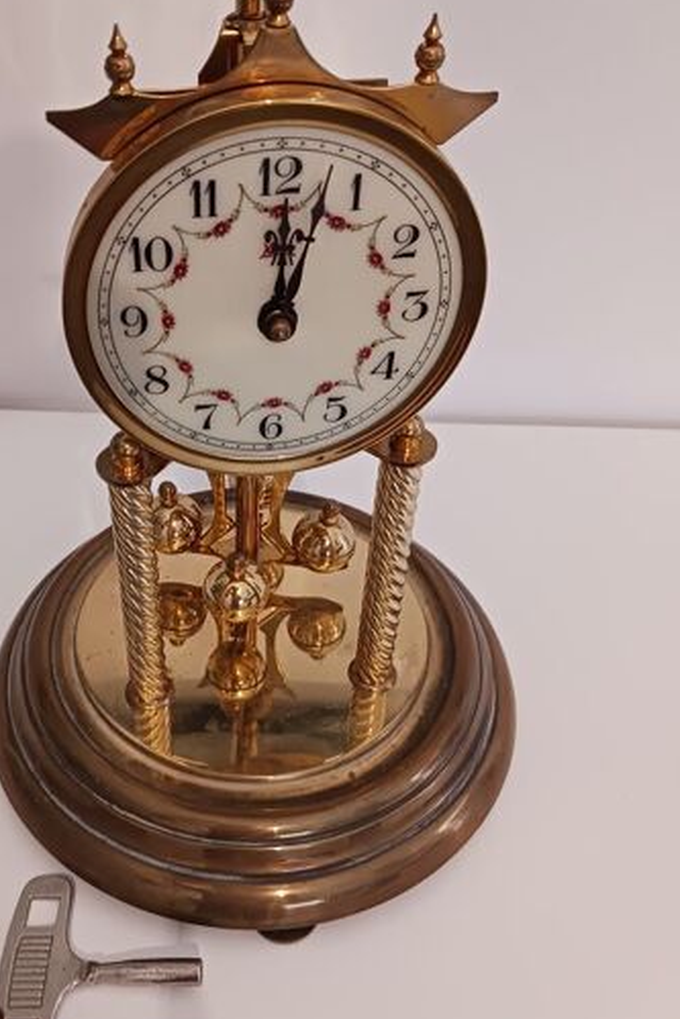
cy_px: 527
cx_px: 241
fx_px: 1019
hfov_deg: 36.6
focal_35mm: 36
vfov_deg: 53.1
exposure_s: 1/25
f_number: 1.8
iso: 500
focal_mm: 4
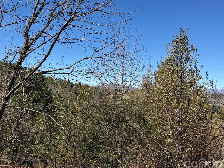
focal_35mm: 29
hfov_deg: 61.4
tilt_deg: +5.9
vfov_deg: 48.1
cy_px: 73
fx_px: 188
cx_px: 128
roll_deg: -3.5
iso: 80
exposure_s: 1/4167
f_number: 1.78
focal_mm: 6.76
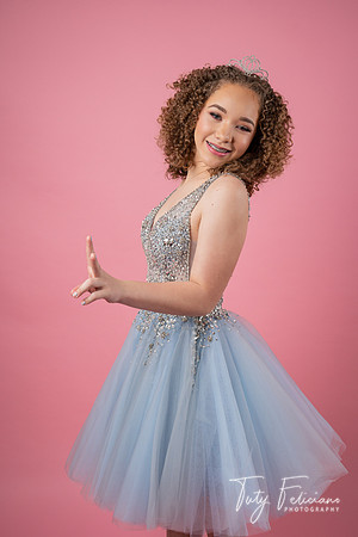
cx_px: 179
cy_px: 268
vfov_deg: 44.5
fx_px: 656
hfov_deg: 30.5
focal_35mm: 44
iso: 200
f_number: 6.3
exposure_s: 1/160
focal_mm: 44
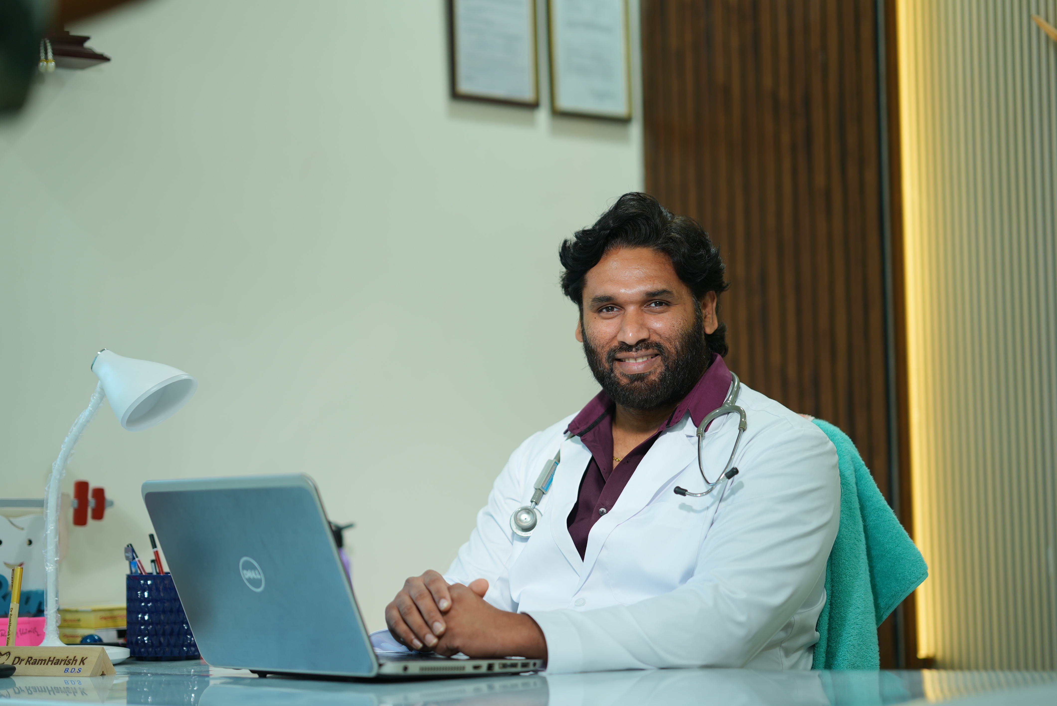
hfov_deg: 23.9
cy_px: 353
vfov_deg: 16.1
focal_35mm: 85
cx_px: 528
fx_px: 2497
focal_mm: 85
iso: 125
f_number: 1.6
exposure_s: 1/160
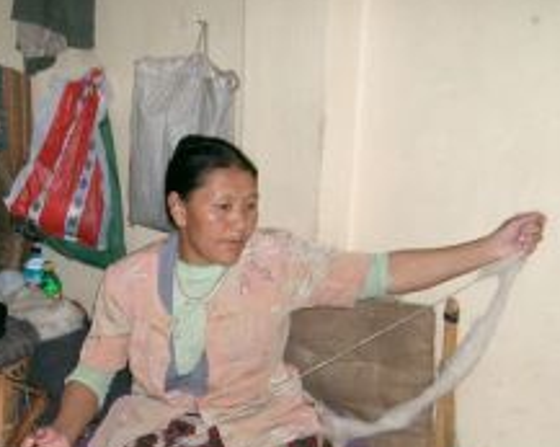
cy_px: 398
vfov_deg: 20.0
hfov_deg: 25.0
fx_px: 1241
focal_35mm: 75
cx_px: 120
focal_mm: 8
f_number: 2.8
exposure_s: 1/50
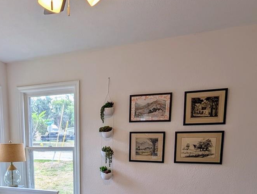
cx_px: 76
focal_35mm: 29
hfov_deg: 59.5
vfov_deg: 44.8
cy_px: 167
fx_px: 216
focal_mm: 2.02
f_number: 1.7
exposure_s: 1/308
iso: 50
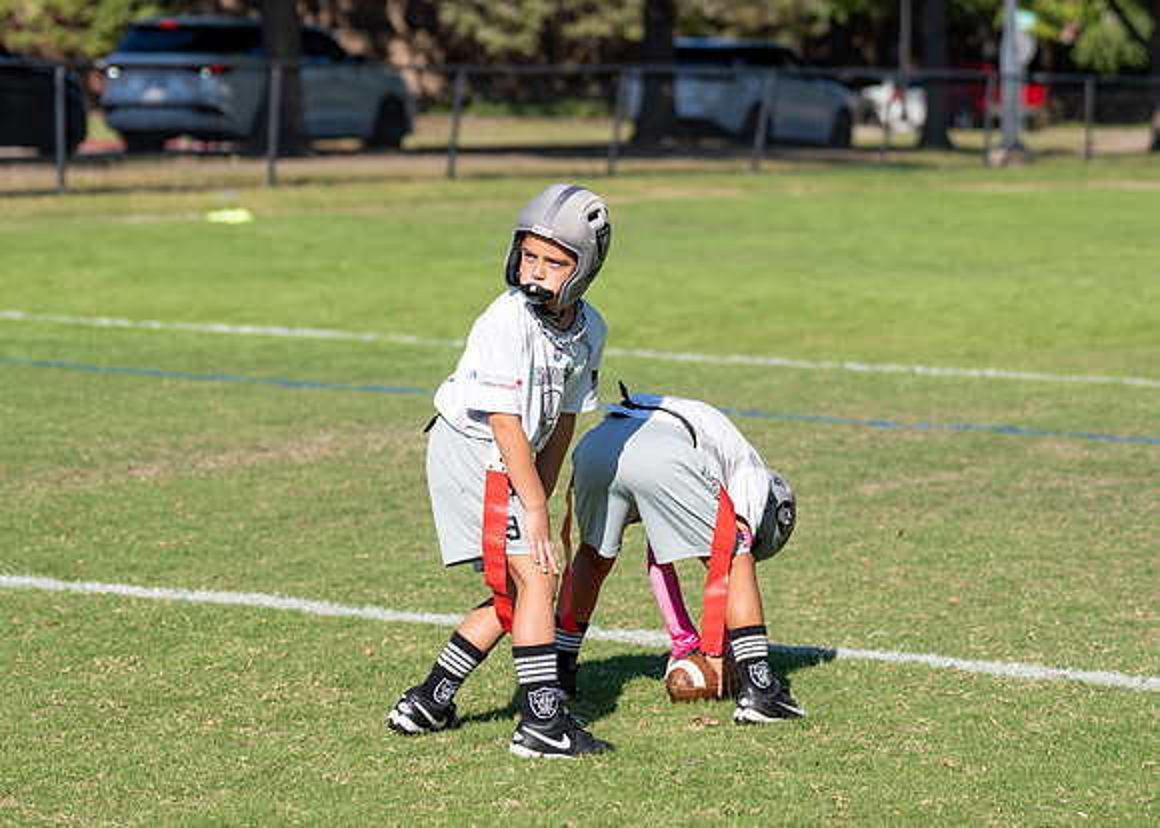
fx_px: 4134
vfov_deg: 11.4
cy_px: 261
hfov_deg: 16.0
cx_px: 560
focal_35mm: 125
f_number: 2.8
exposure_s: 1/6400
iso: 250
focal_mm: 78
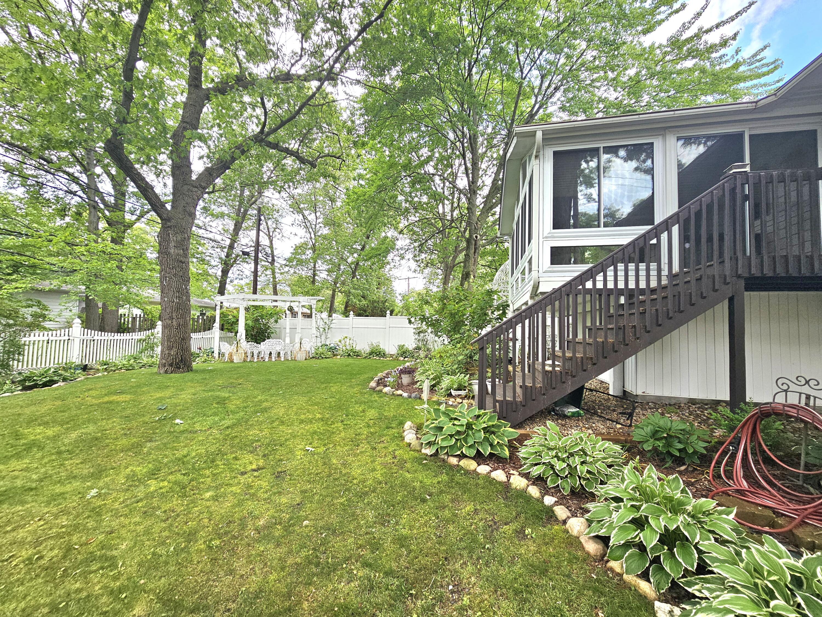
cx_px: 411
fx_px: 309
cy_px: 308
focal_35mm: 13
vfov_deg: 89.9
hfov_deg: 106.2
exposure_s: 1/370
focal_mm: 2.2
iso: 50
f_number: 2.2
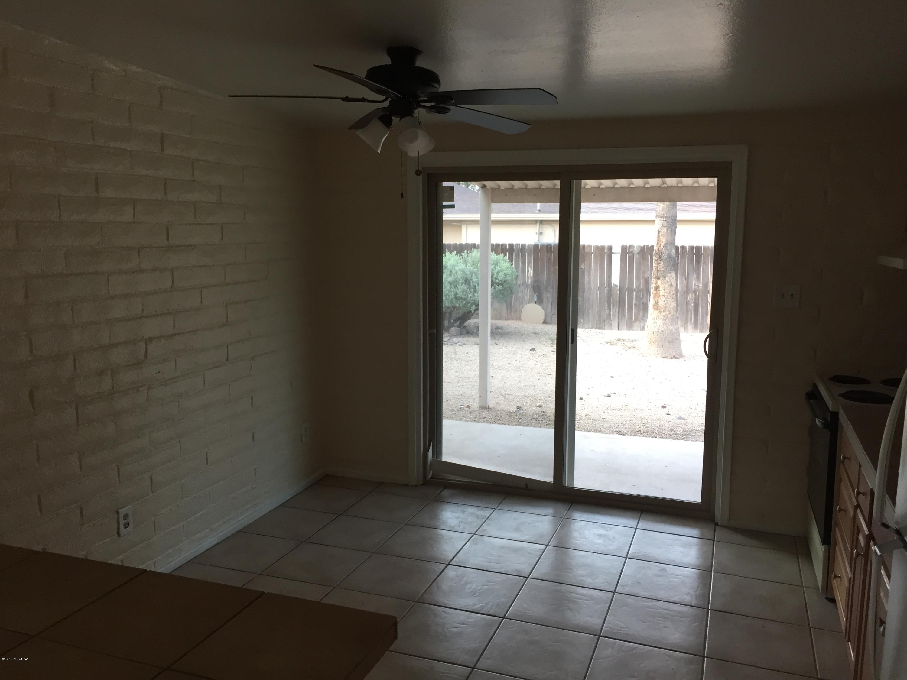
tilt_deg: -7.4
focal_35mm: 29
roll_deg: -2.5
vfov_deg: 48.2
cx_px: 454
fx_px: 760
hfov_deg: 61.7
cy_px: 340
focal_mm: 4.15
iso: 32
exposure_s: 1/30
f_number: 2.2
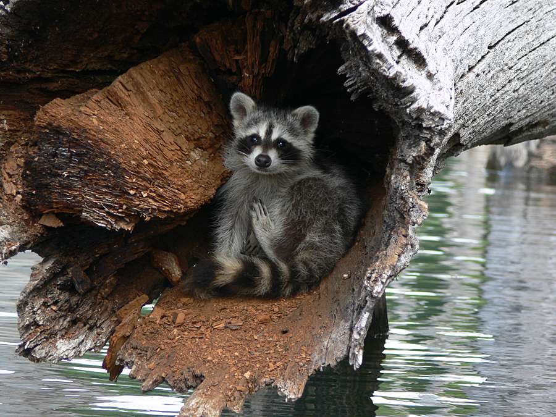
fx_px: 4385
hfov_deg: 7.3
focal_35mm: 273
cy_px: 208
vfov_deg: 5.4
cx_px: 278
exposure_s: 1/125
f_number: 4.5
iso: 80
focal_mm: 57.7
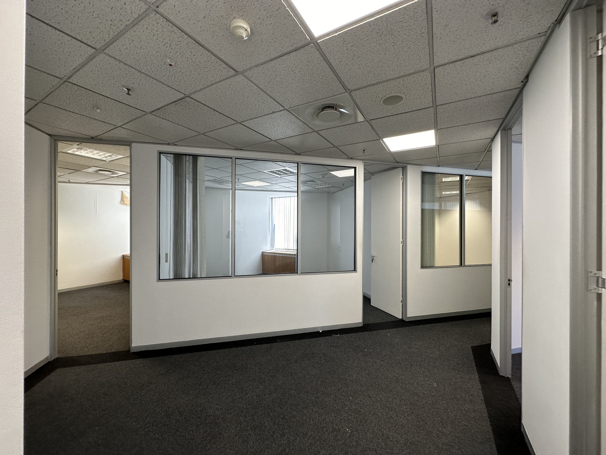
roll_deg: +0.8
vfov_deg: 85.7
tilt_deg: +1.3
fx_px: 245
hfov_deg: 102.1
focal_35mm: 14
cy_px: 228
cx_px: 303
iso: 125
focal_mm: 2.22
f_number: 2.2
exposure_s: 1/100
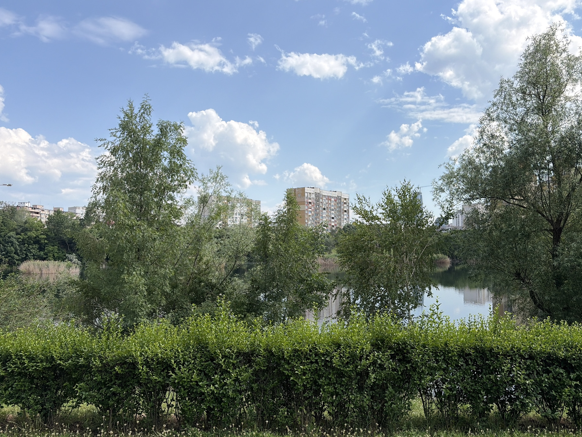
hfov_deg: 61.6
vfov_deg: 48.2
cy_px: 231
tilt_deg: +1.0
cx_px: 306
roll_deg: -1.3
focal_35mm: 29
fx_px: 488
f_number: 1.6
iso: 50
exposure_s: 1/3831
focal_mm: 5.96
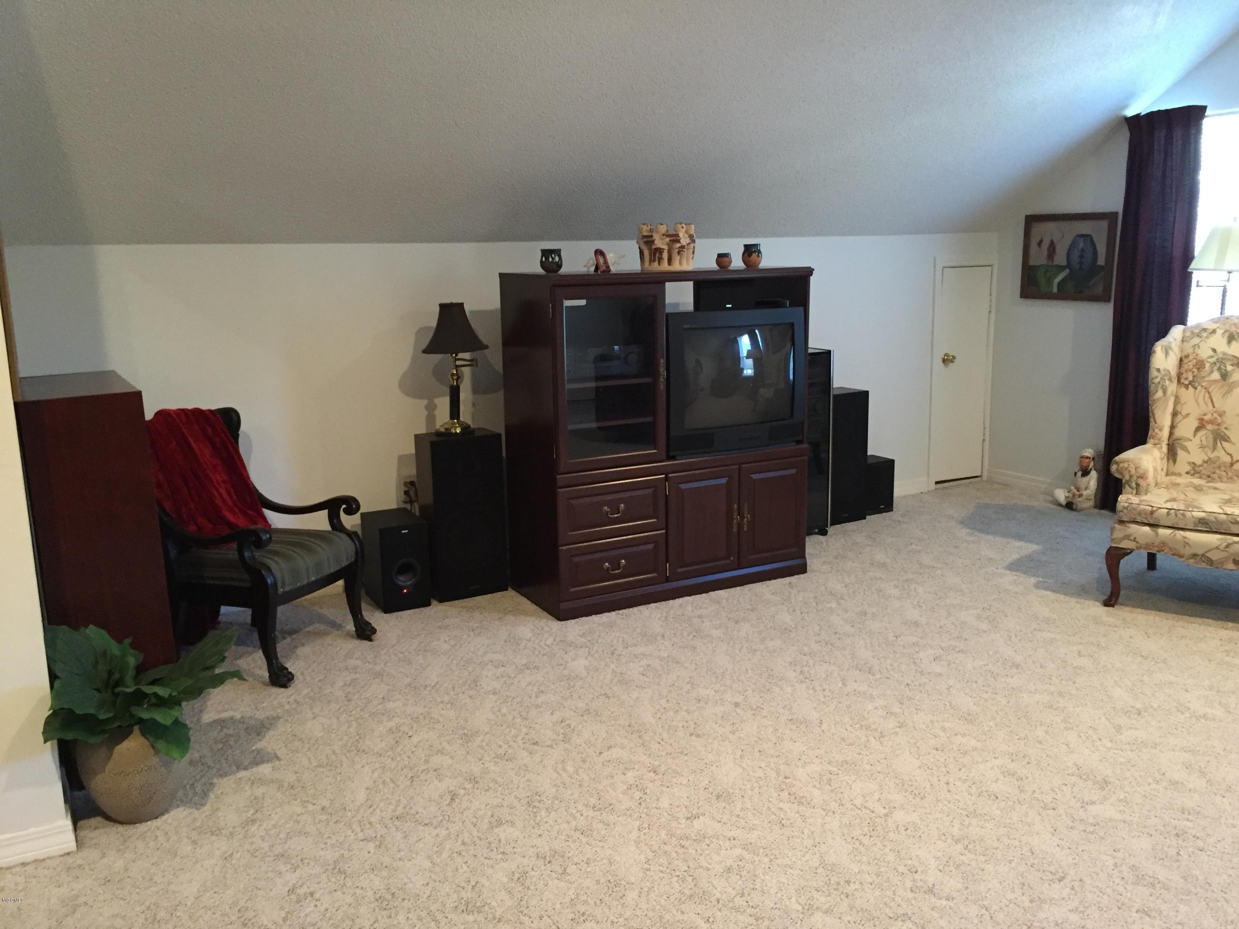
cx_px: 620
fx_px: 1038
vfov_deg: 48.2
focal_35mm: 29
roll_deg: +0.6
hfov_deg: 61.7
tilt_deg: -10.3
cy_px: 464
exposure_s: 1/24
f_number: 2.2
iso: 250
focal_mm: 4.15
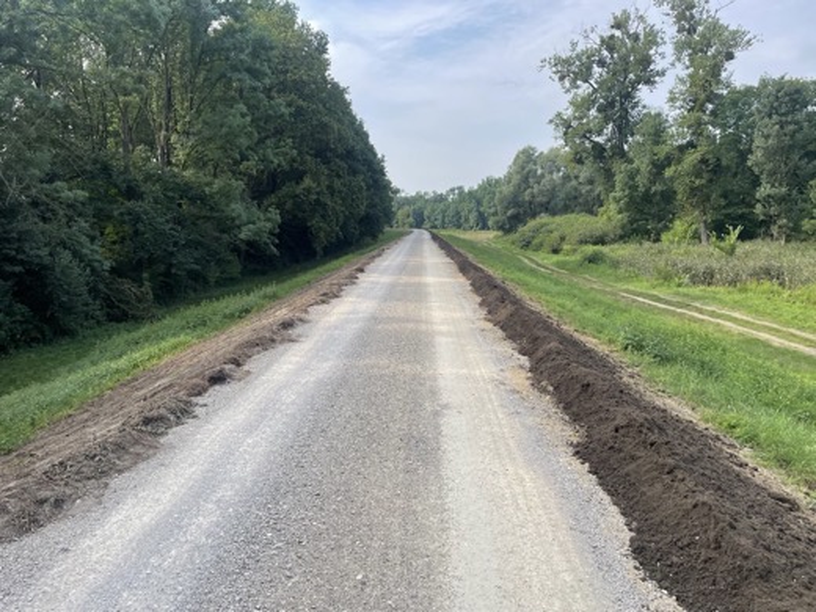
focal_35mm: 26
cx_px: 408
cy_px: 306
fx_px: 613
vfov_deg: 53.1
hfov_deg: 67.3
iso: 32
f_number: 1.6
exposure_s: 1/1553
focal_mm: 4.2
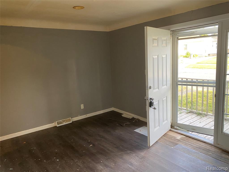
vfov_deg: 53.1
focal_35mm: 26
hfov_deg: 67.3
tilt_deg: -9.9
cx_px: 114
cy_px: 86
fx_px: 172
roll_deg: +3.3
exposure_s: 1/74
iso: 125
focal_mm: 4.25
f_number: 1.8
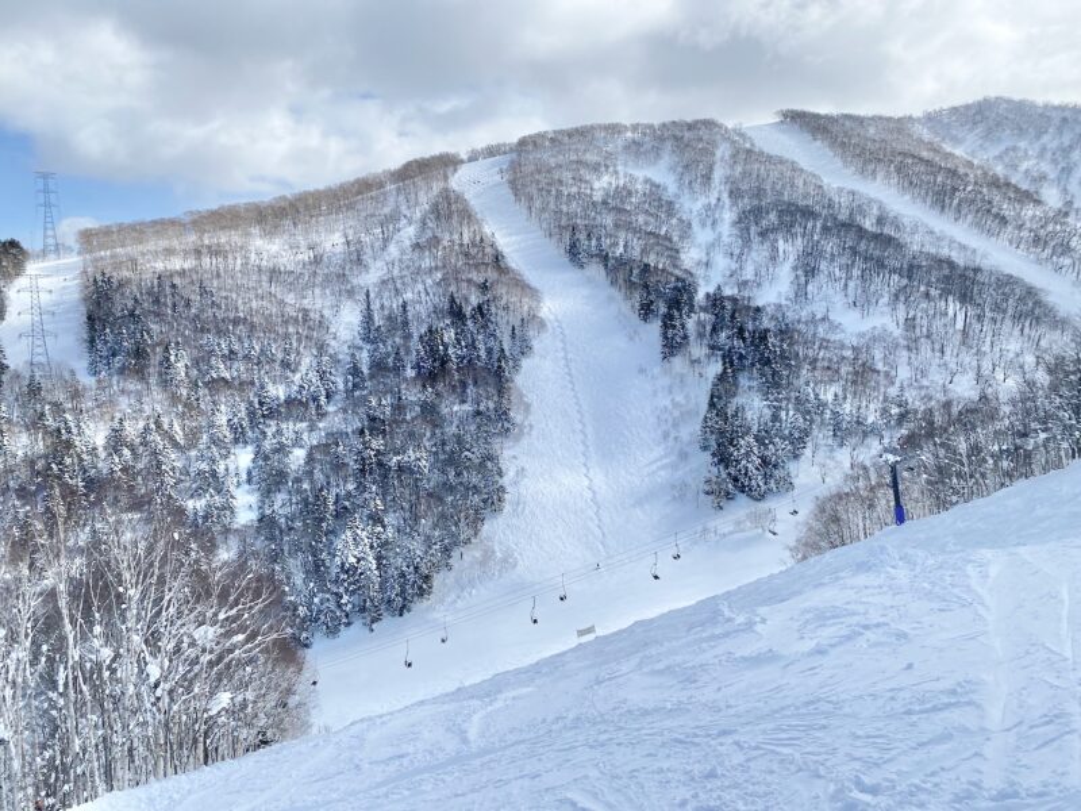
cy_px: 406
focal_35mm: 26
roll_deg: -0.2
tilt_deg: -6.5
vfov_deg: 53.1
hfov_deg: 67.3
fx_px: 812
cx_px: 540
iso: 32
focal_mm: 4.25
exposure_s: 1/5495
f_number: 1.8
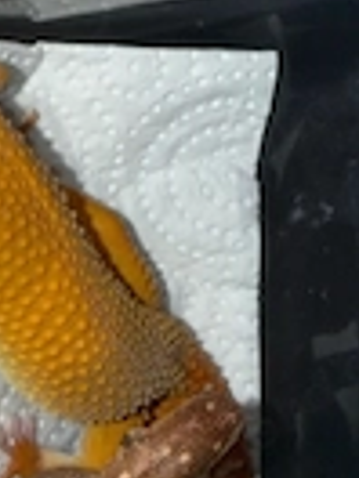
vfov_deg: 26.6
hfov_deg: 18.0
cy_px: 167
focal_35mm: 73
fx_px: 1009
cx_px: -181
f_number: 2.2
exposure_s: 1/145
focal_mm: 2.22
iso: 12
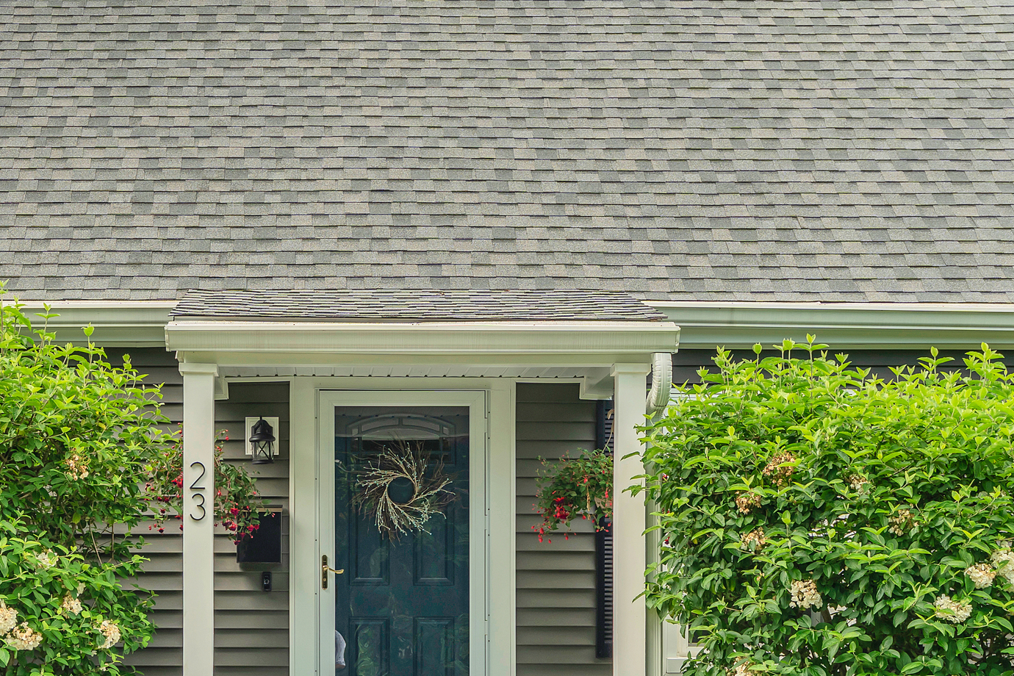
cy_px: 444
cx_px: 338
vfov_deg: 19.7
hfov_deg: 29.0
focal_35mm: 69
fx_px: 1943
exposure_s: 1/60
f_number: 7.1
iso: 125
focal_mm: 31
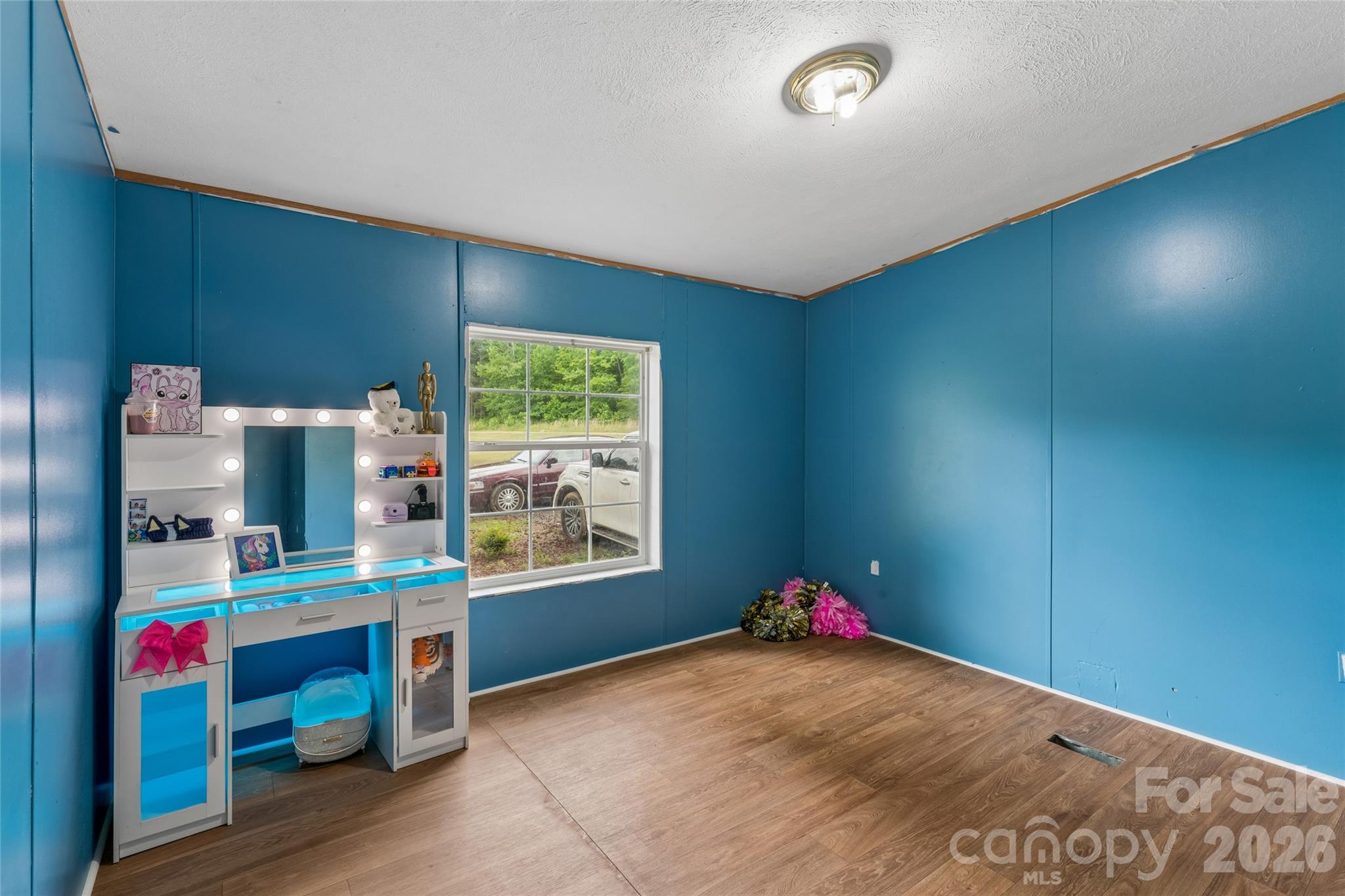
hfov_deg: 96.0
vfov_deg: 73.1
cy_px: 448
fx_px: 605
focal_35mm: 16
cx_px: 672
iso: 400
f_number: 13
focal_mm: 16.2
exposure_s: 1/5
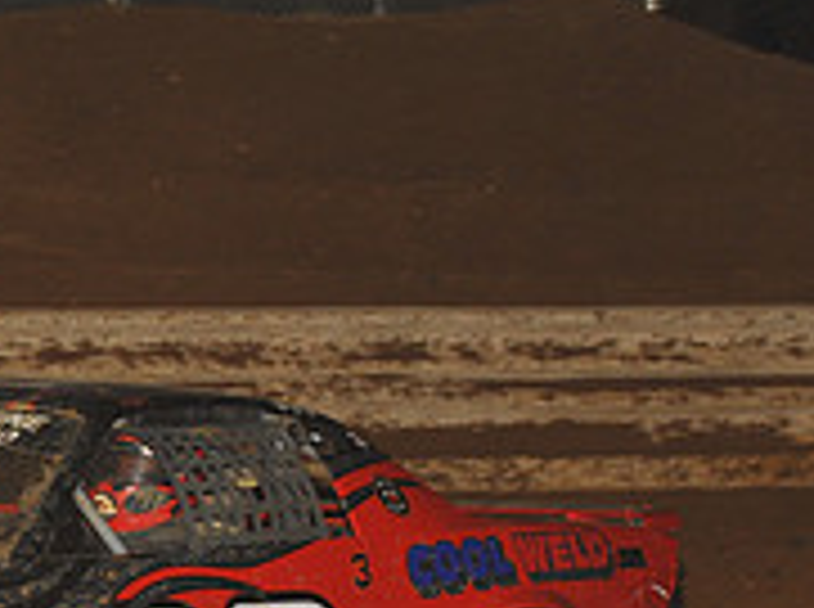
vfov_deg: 4.6
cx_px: -238
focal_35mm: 324
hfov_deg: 6.1
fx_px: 7604
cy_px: 567
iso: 640
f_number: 7.1
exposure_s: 1/250
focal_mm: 105
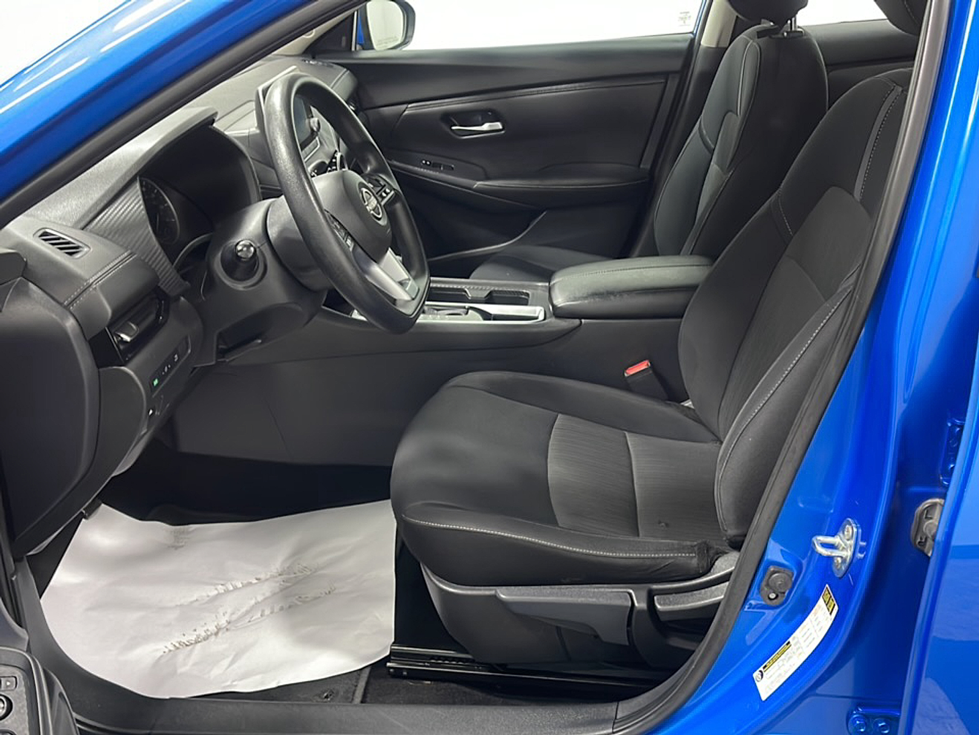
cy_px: 368
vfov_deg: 49.7
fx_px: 792
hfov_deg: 63.4
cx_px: 490
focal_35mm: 28
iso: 320
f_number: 1.6
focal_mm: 5.1
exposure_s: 1/40
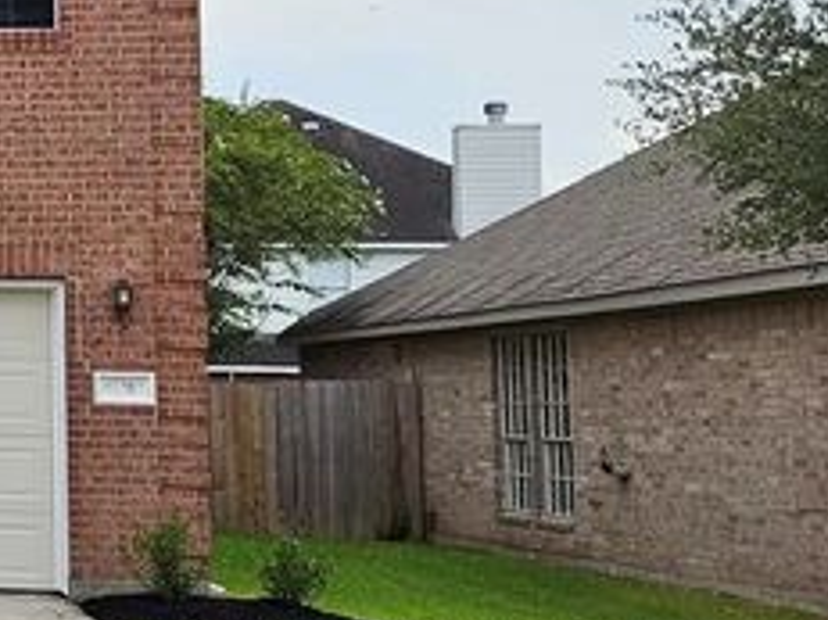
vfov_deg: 14.5
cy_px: 186
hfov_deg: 15.5
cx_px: -806
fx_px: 2439
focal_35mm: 102
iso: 25
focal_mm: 5.4
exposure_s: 1/1235
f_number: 1.8
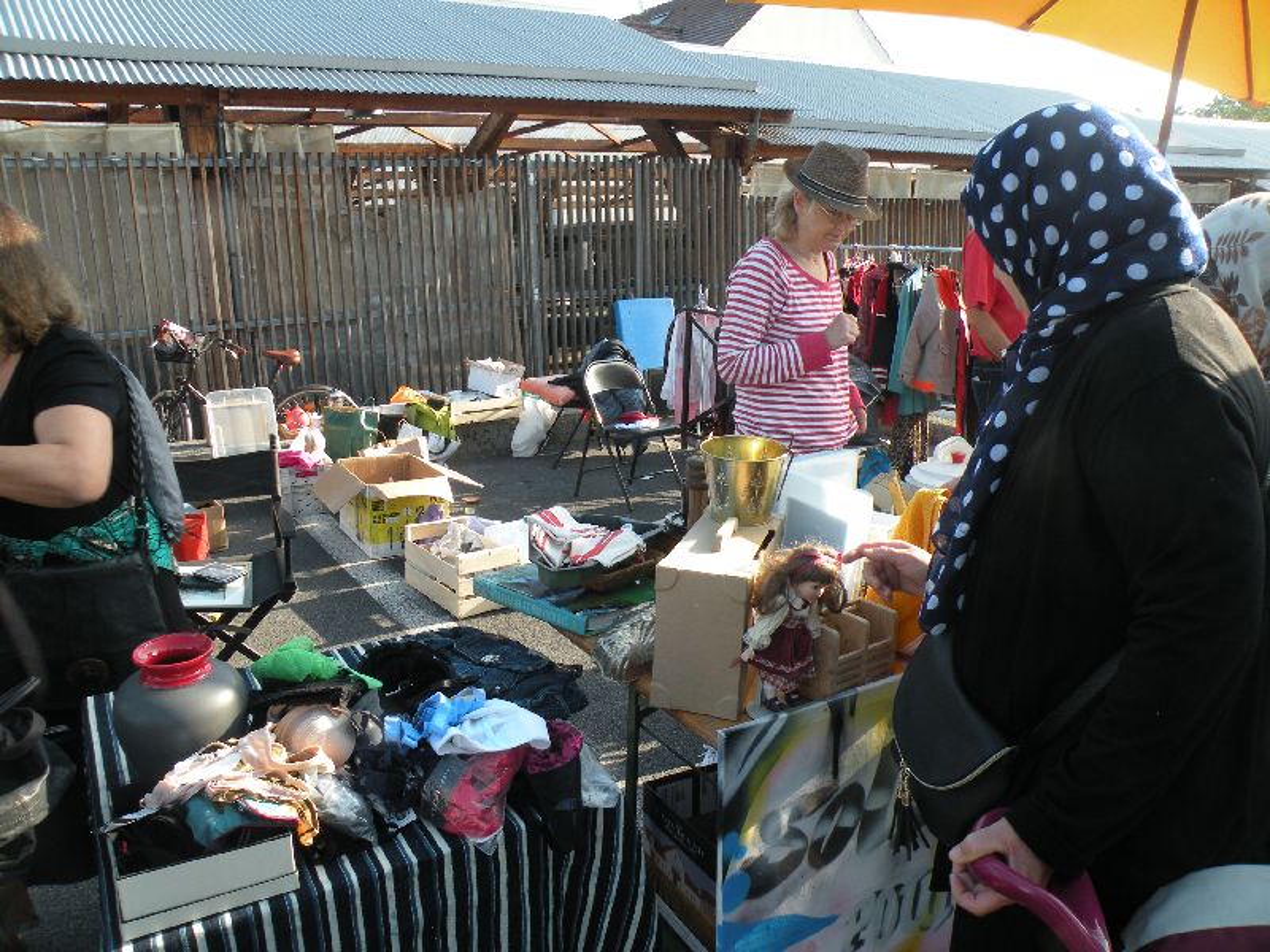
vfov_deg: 51.4
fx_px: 991
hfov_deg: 65.3
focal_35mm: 27
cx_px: 635
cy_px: 476
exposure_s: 1/125
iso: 100
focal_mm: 4.7
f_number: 4.5
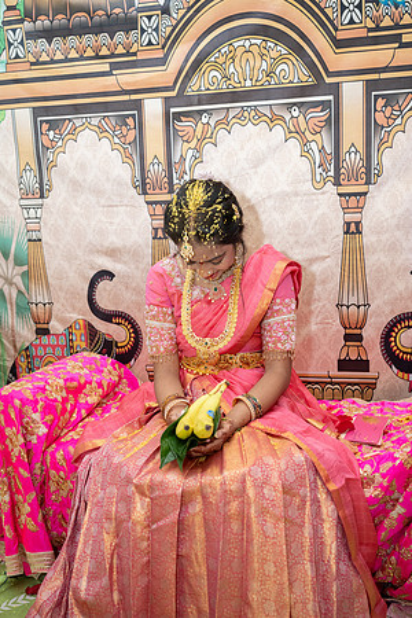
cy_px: 309
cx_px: 206
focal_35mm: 36
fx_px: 618
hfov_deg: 36.9
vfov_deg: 53.1
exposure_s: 1/160
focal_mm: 36
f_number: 4
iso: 1000
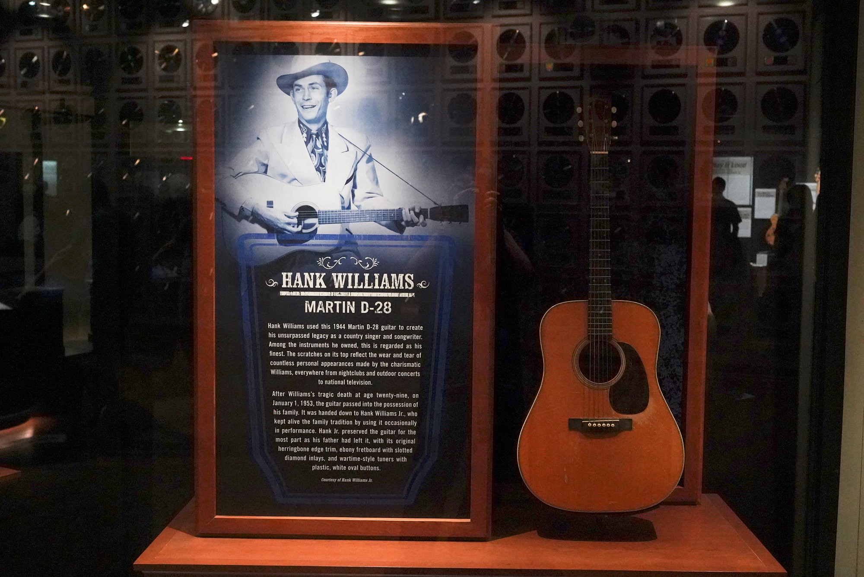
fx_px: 792
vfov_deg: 40.0
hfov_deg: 57.2
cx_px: 432
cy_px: 288
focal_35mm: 33
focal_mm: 33
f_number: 4.5
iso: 10000
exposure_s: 1/80
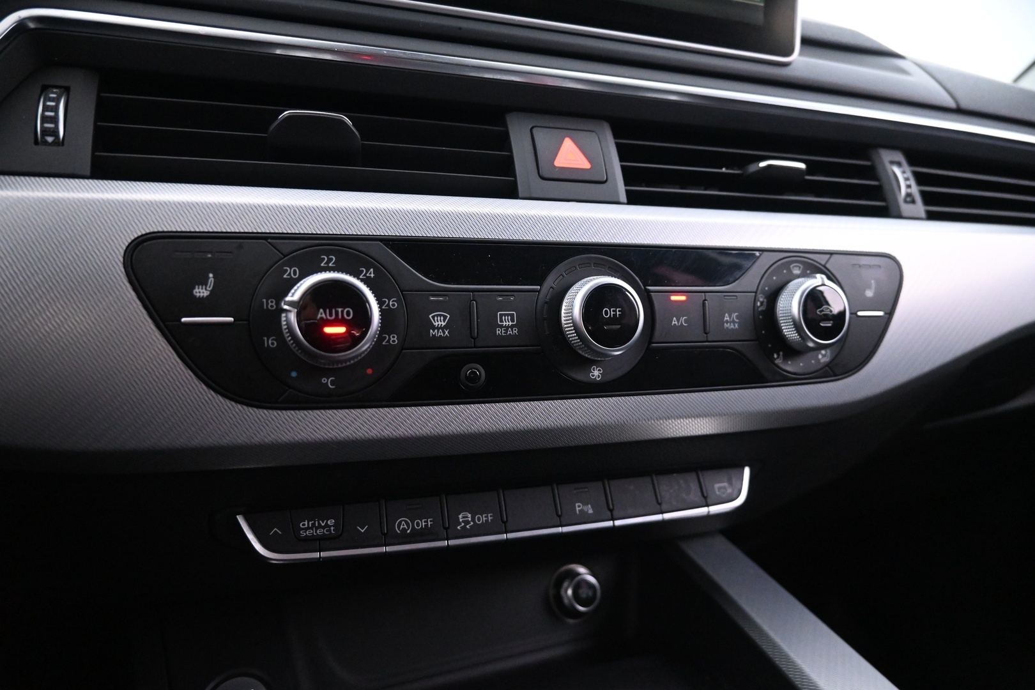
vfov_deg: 53.1
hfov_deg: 73.7
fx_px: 690
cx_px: 518
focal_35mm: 24
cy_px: 345
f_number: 3.5
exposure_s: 1/25
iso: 5000
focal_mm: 16
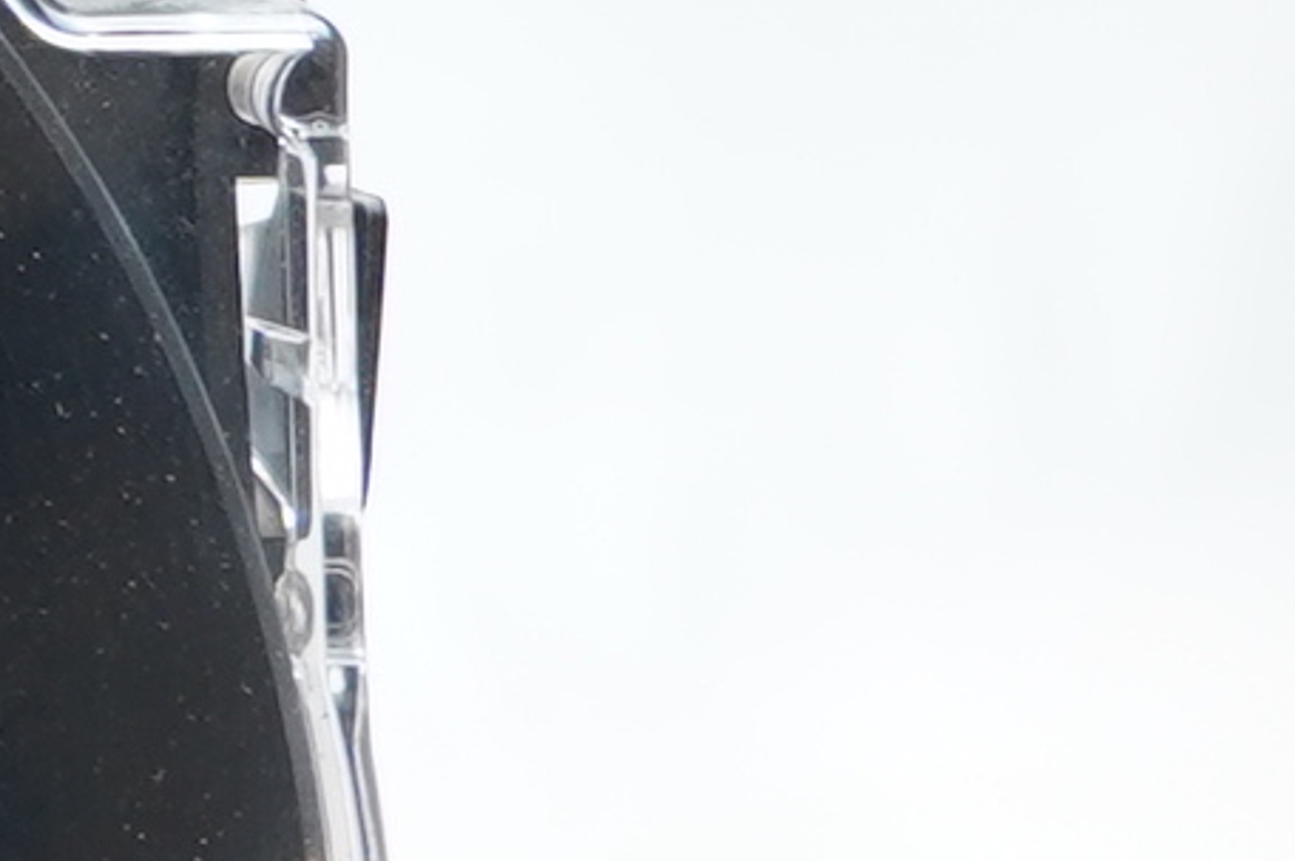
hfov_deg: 8.8
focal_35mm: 178
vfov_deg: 7.7
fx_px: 6396
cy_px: 656
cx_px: -2934
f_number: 4
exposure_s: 1/60
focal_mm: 18
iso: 500
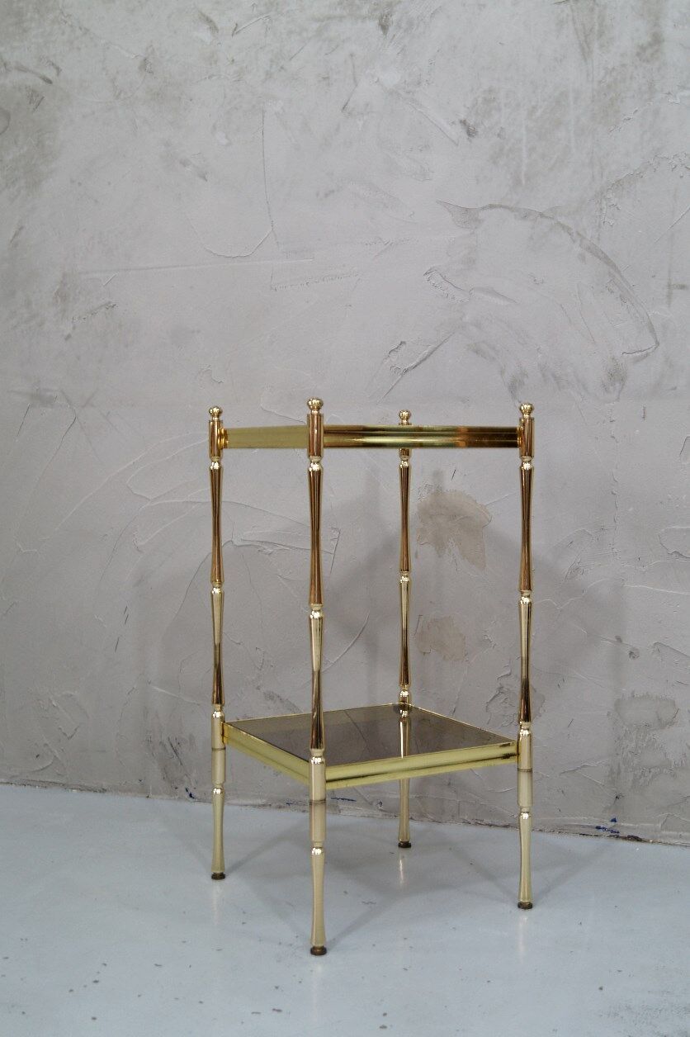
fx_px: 1209
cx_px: 345
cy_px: 518
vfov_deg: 46.4
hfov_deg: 31.9
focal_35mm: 42
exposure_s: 1/10
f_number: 8
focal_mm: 28
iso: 400
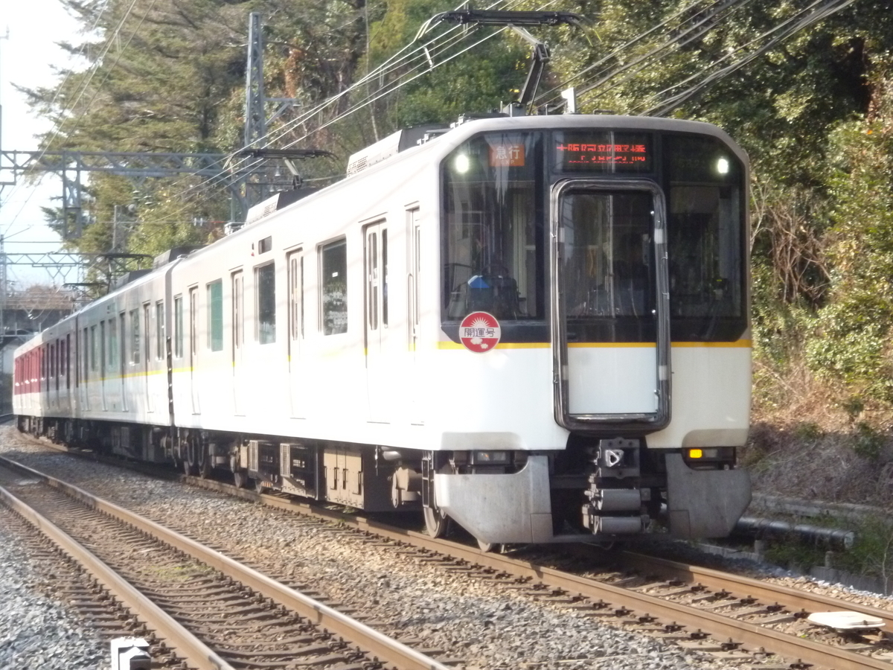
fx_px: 2528
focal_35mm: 98
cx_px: 446
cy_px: 335
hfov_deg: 20.0
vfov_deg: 15.1
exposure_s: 1/250
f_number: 6.2
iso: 500
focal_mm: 17.5
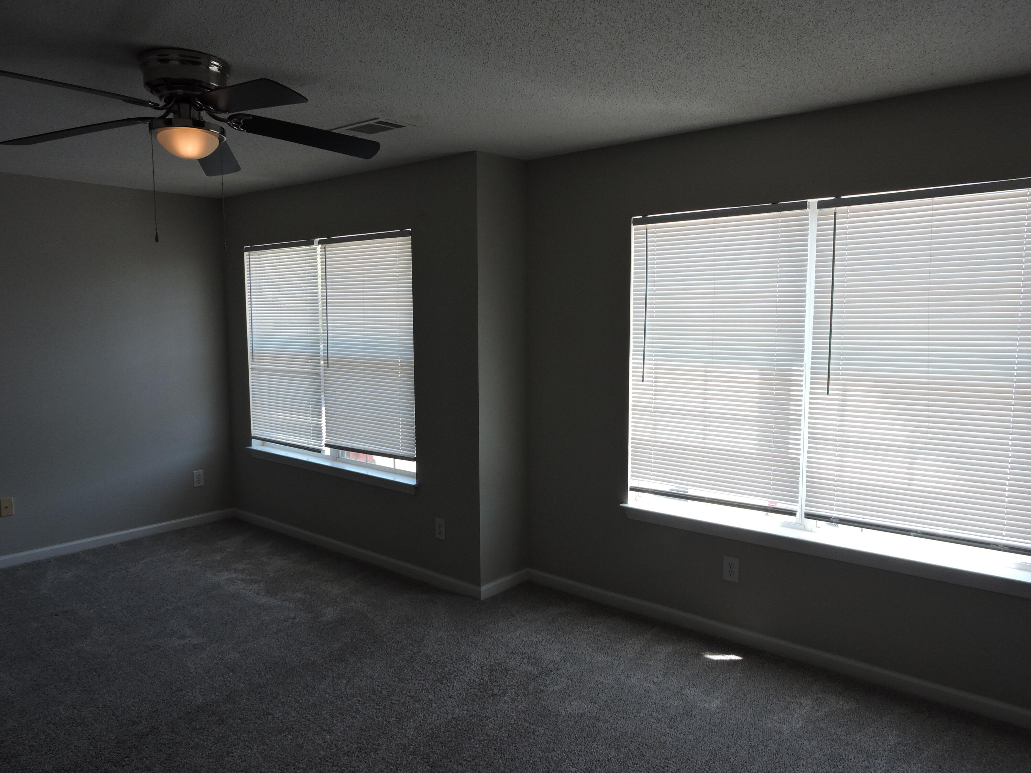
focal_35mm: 24
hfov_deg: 71.6
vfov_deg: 56.8
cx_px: 516
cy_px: 386
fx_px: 715
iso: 100
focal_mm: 4.3
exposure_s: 1/80
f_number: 3.3
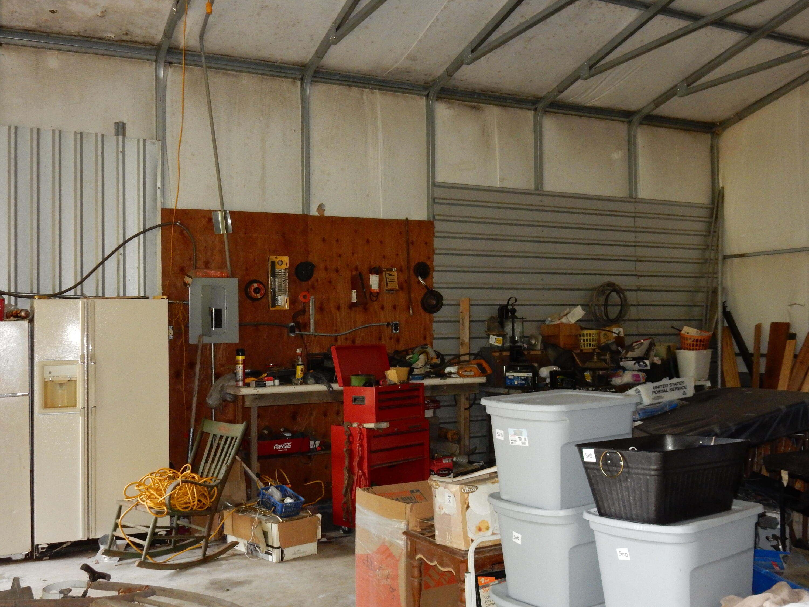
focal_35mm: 36
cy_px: 304
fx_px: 841
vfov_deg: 39.7
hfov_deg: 51.4
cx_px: 404
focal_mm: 6.4
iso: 500
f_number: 4
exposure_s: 1/30
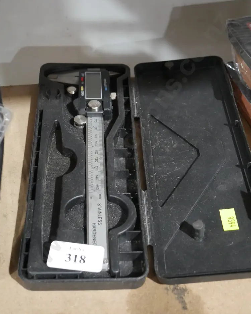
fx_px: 492
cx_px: 124
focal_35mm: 53
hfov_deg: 28.6
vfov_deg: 35.3
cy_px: 152
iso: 3200
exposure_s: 1/40
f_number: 5.3
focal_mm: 25
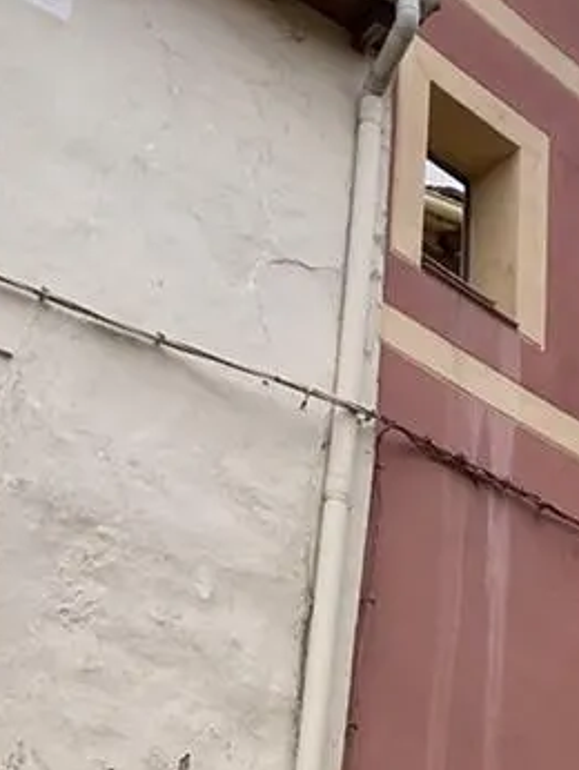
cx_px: 529
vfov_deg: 23.3
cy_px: 728
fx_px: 1804
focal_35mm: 81
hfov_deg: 17.9
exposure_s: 1/1035
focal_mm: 3
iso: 25
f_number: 1.8
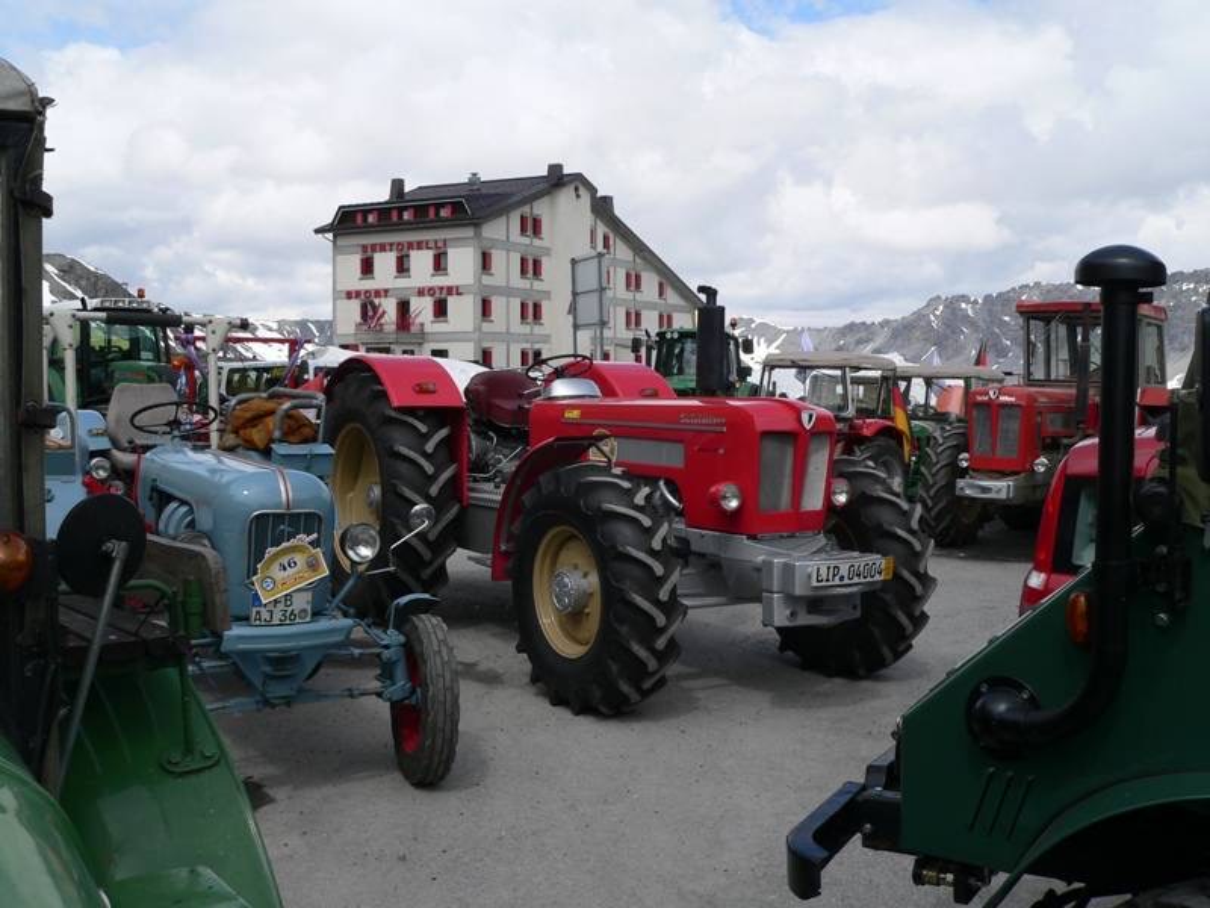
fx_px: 1258
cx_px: 605
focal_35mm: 36
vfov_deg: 39.7
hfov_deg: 51.4
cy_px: 454
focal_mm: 6
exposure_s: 1/500
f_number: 5.2
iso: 80
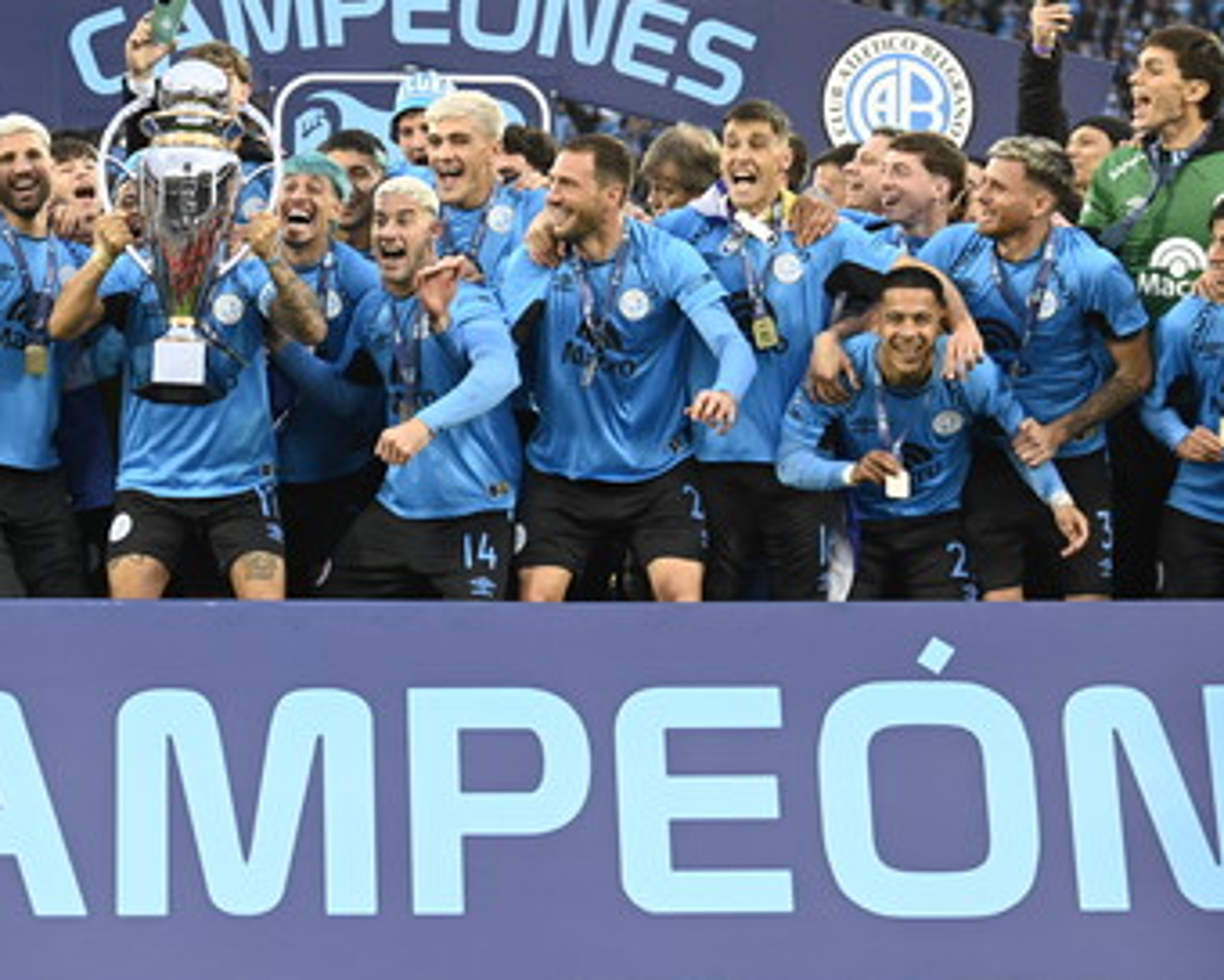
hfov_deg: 13.8
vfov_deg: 11.1
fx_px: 5035
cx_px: 356
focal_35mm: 139
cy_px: 456
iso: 1600
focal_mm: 70
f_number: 2.8
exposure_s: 1/1250
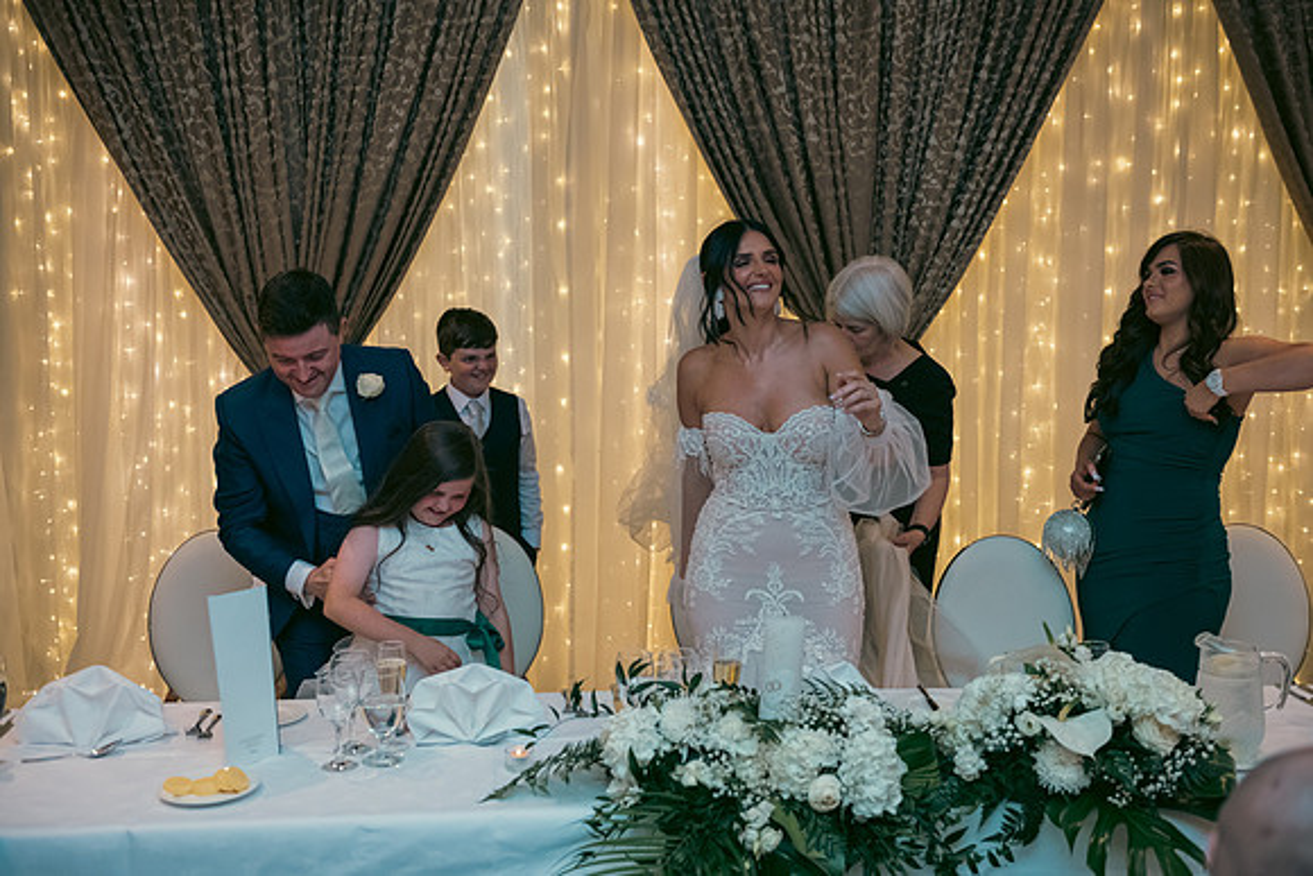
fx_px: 1532
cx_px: 656
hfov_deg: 46.4
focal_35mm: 42
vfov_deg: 31.9
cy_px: 438
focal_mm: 42
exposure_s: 1/160
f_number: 3.5
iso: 800
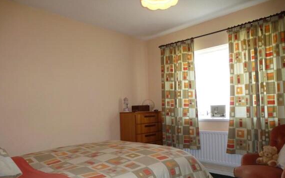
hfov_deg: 70.4
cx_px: 142
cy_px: 108
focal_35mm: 26
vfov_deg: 47.3
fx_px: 202
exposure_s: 1/60
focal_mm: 4.3
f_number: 3.3
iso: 250
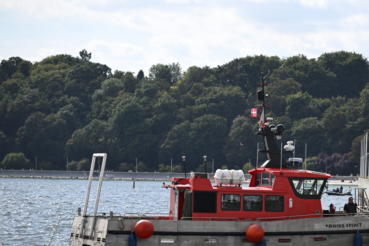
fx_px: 1814
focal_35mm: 177
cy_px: 166
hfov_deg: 11.6
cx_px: 247
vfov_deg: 7.8
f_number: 4
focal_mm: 120
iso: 100
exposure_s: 1/1250
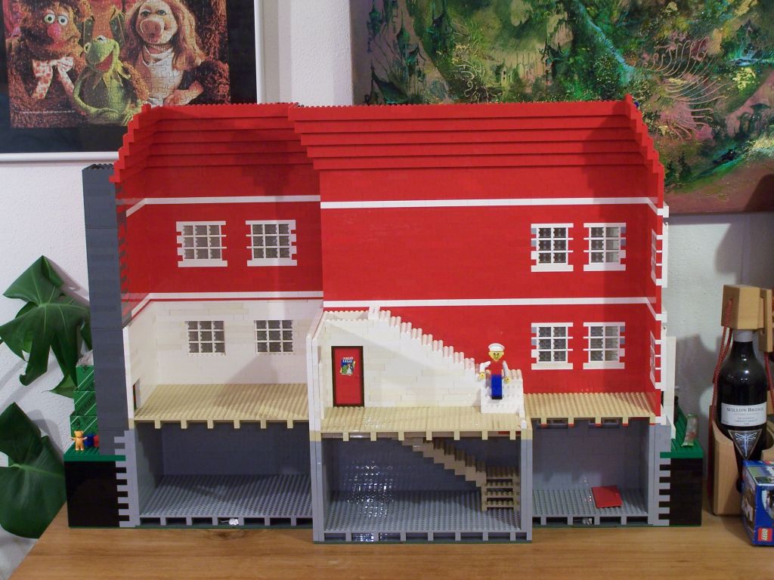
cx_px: 387
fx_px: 1498
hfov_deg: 29.0
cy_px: 290
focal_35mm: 67
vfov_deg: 21.9
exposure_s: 1/2
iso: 80
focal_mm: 11.1
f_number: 3.2
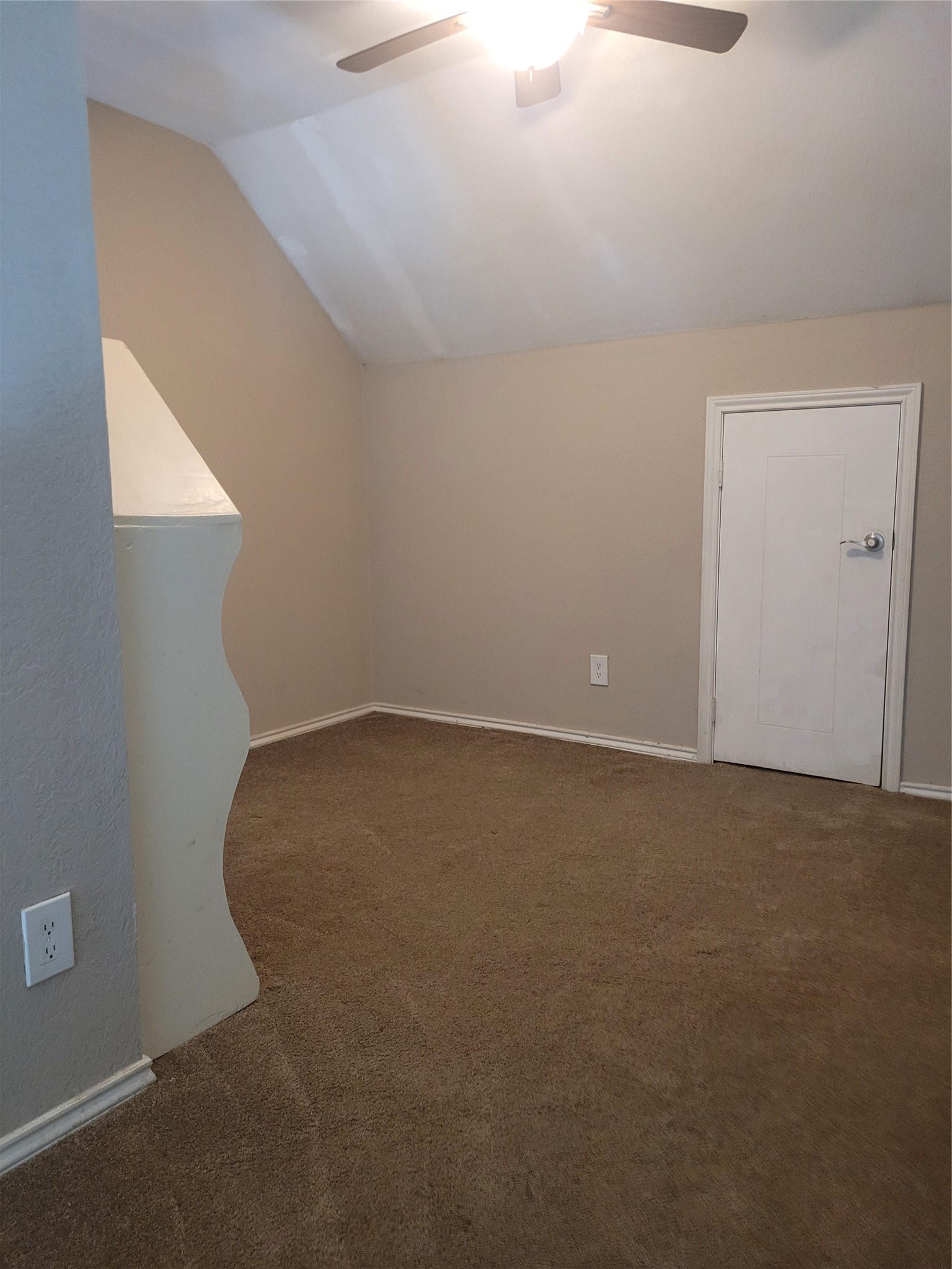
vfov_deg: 67.3
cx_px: 476
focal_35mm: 26
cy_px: 634
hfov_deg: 53.1
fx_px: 953
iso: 640
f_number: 1.8
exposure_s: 1/40
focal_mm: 5.4
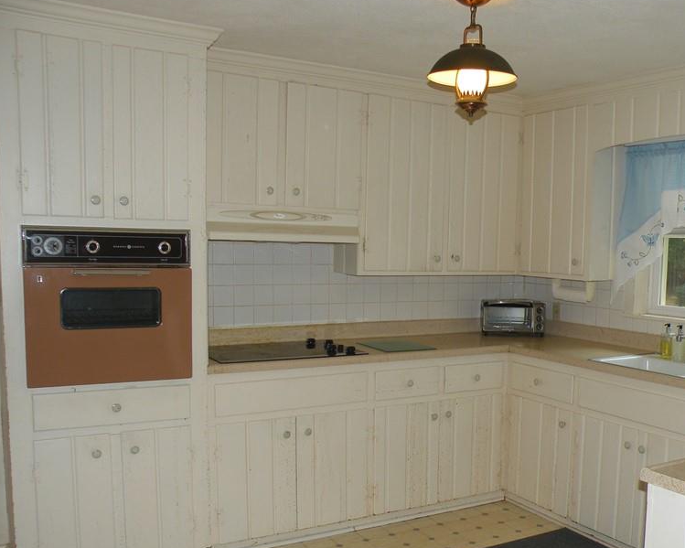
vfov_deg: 40.9
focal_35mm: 36
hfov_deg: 49.7
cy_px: 337
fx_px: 730
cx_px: 434
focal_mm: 4.7
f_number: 2.8
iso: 64
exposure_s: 1/56.2
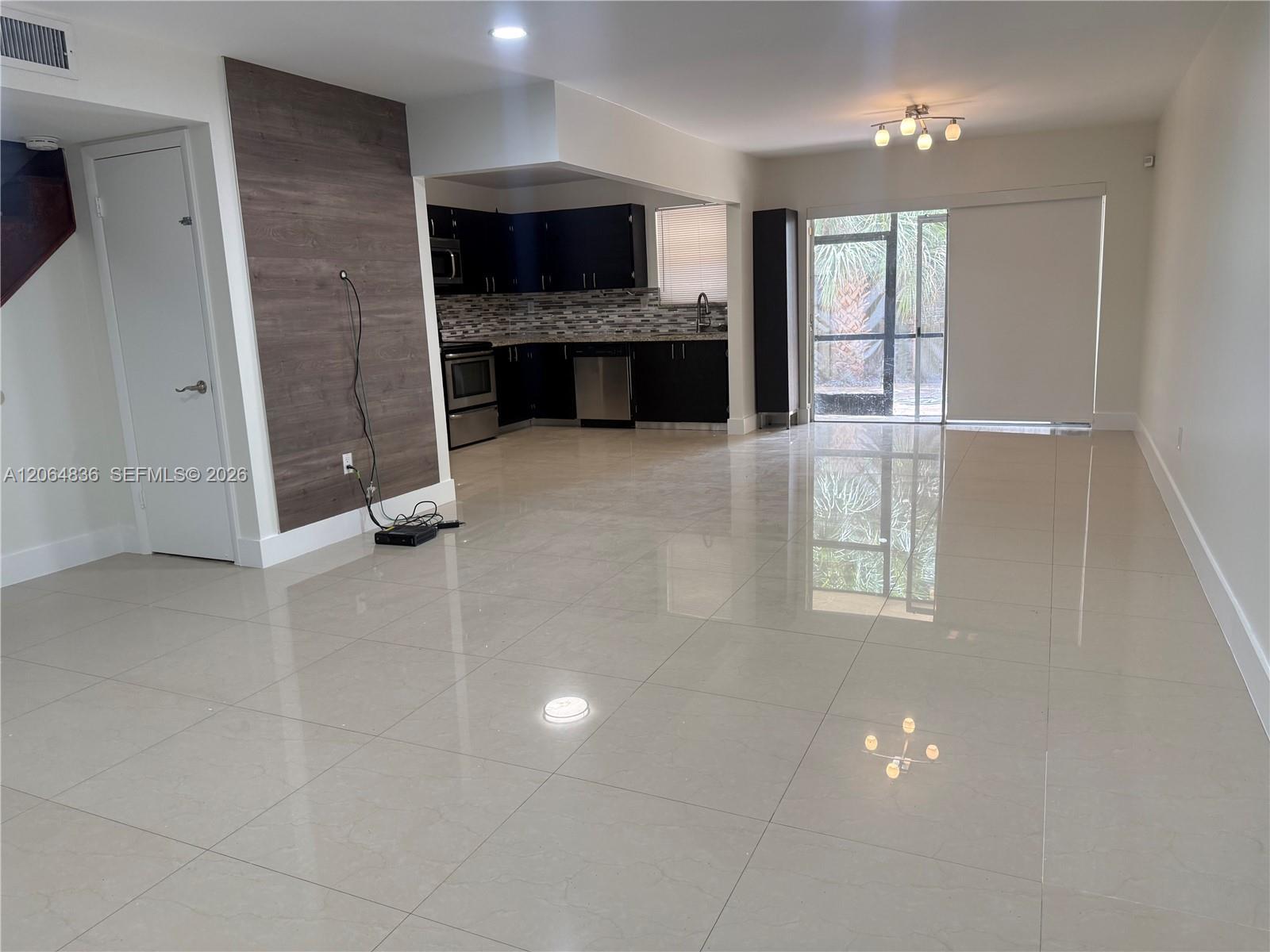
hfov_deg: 71.6
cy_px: 476
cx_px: 635
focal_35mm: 24
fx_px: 881
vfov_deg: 56.8
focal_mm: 6.76
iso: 160
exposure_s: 1/120
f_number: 1.78
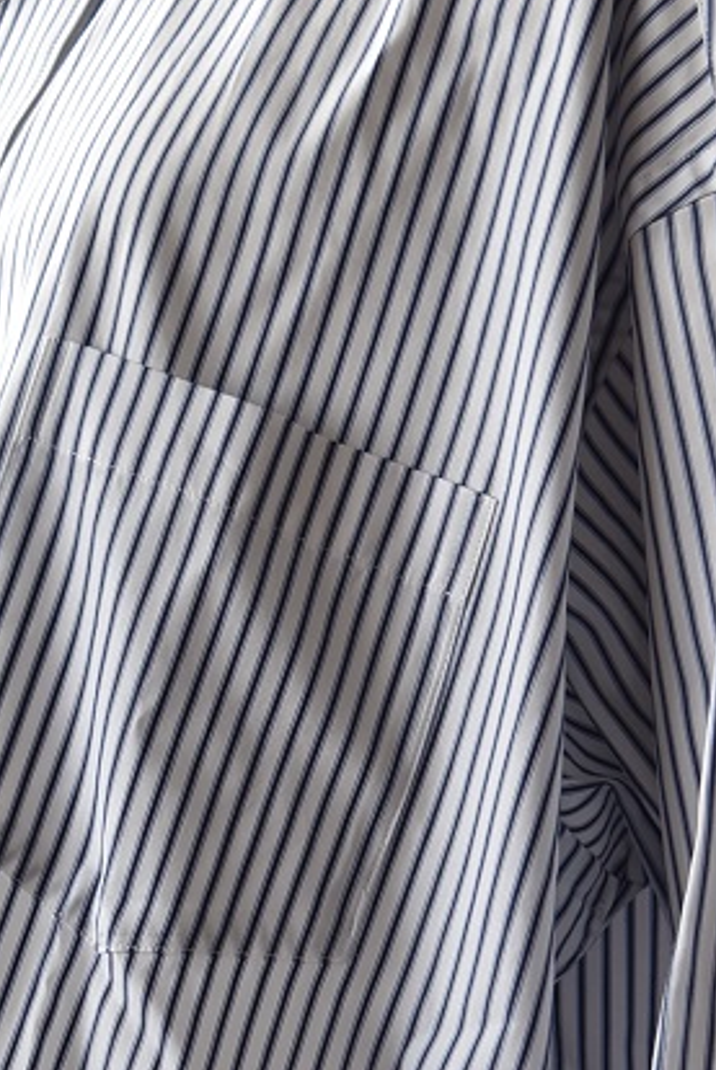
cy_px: 905
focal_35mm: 133
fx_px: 3958
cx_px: 318
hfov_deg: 10.3
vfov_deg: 15.3
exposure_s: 1/50
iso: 160
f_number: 4.5
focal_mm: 32
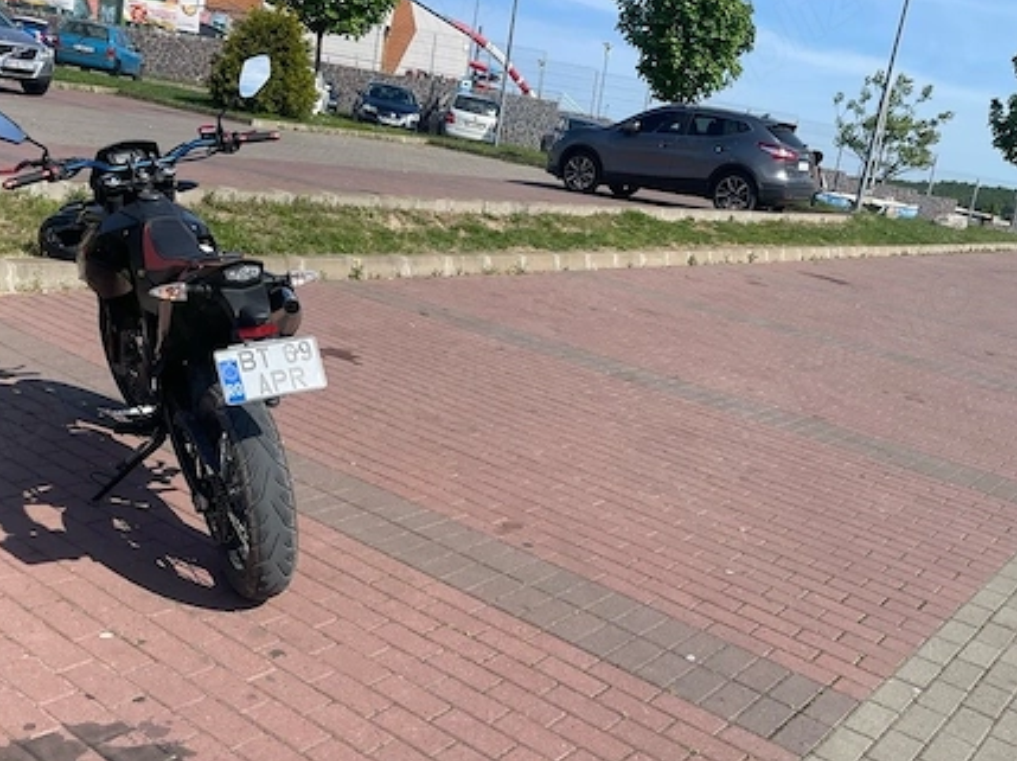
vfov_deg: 40.6
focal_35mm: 35
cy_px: 396
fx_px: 1027
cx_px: 543
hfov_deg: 52.6
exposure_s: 1/3448
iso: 32
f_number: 1.6
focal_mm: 5.1
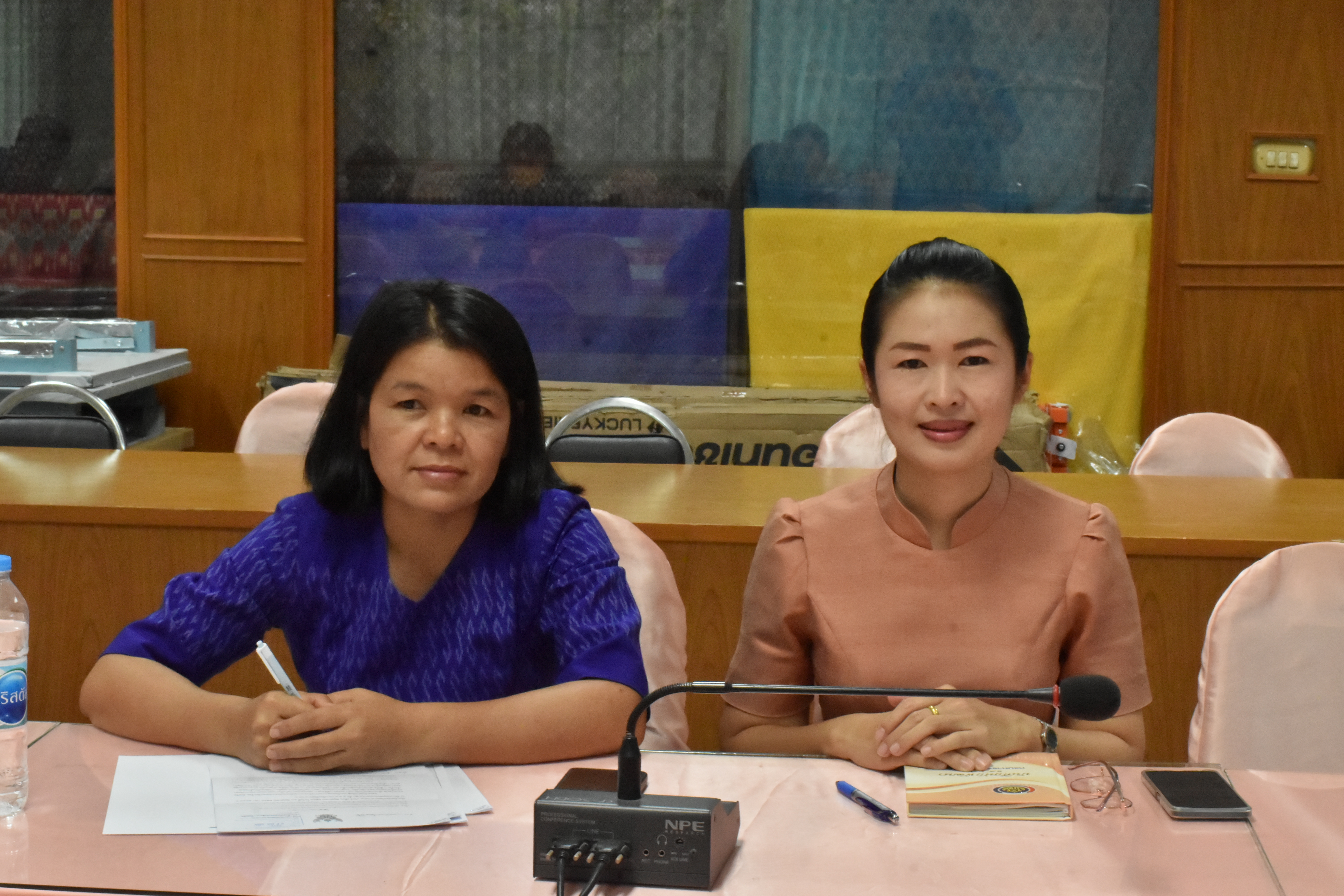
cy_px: 448
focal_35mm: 75
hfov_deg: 27.0
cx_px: 672
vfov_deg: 18.2
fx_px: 2800
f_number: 20
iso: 3200
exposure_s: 1/25
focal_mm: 50
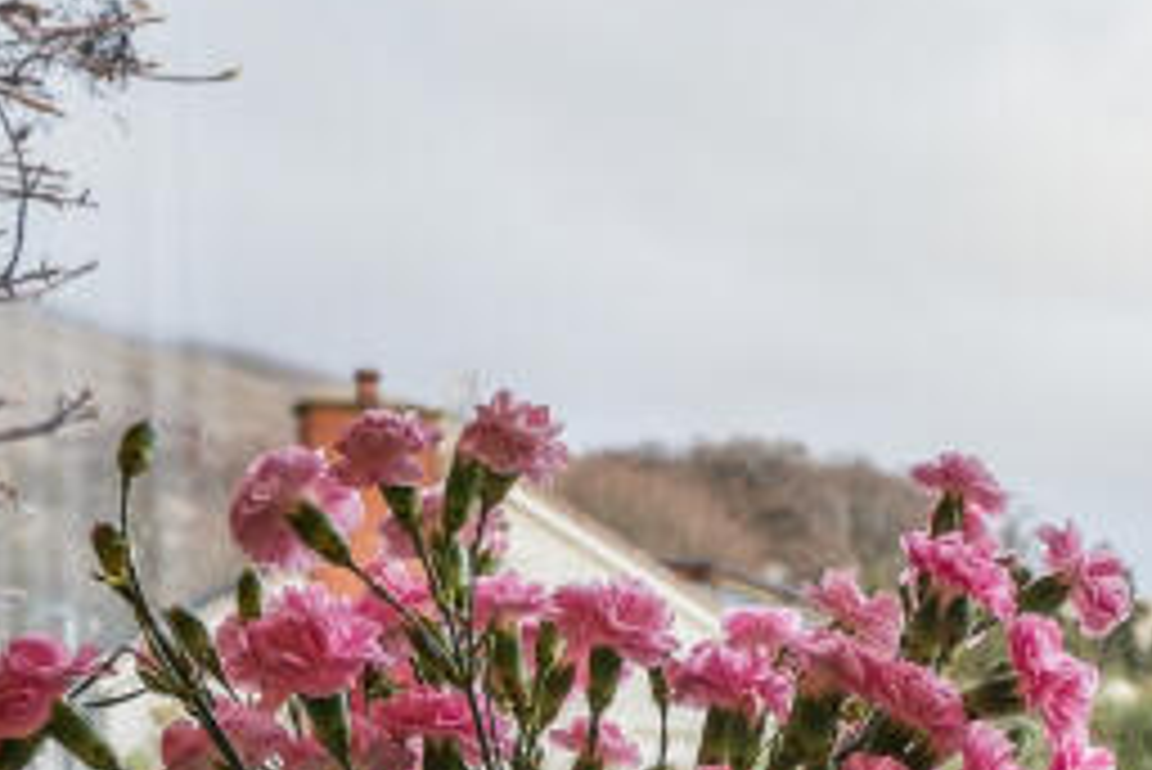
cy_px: 793
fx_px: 3074
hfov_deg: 19.5
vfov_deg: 14.0
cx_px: 1503
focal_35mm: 96
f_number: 4.5
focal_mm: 24
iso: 80
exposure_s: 1/30
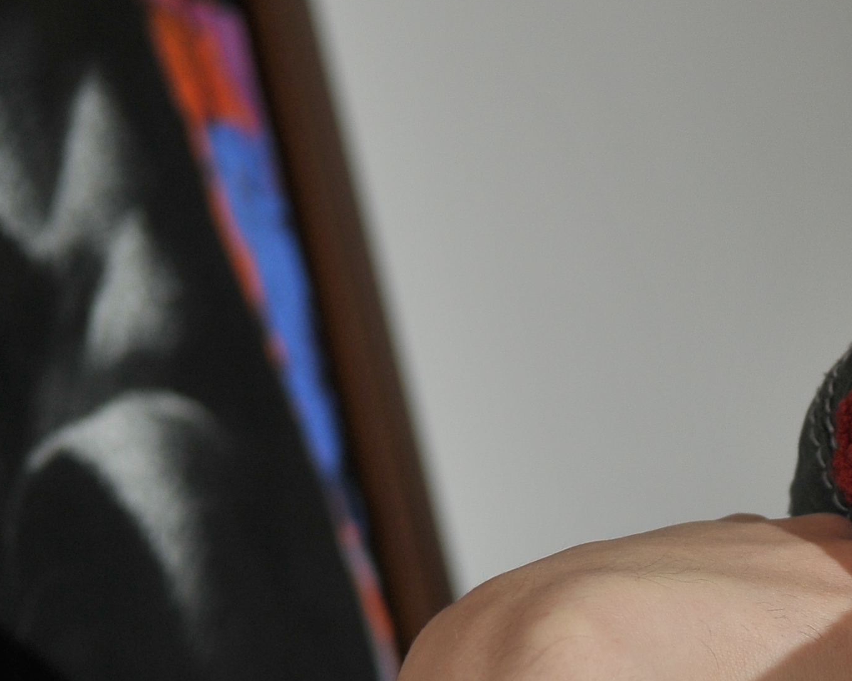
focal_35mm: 213
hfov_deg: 8.9
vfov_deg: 7.2
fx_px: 5371
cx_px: 1147
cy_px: 784
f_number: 3.2
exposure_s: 1/320
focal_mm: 48
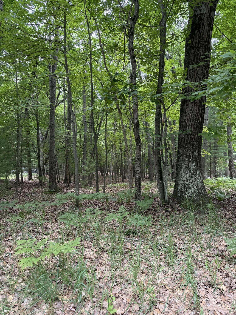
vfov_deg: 71.6
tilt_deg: +2.7
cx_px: 118
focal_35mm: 24
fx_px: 218
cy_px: 158
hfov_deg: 56.8
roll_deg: -0.6
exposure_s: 1/202
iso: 100
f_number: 1.78
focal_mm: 6.76
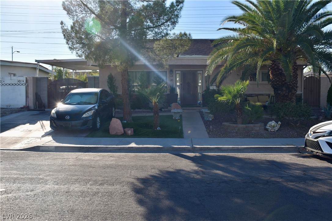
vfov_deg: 38.4
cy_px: 110
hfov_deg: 55.1
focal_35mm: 34
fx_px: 318
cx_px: 166
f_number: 6.3
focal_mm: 23
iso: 100
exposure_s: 1/160
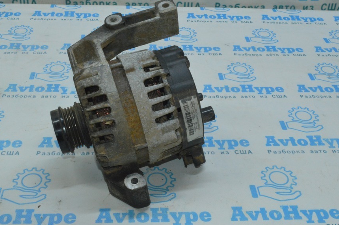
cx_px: 149
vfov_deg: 26.9
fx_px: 470
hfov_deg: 39.6
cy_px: 99
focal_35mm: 50
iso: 3600
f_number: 29
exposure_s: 1/30
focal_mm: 28
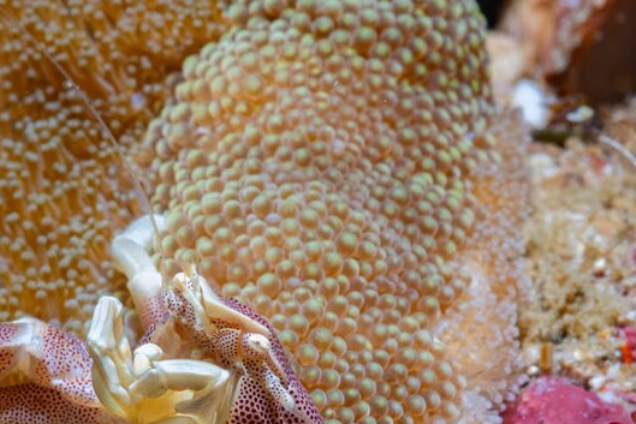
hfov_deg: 11.0
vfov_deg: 7.3
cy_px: 377
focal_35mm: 187
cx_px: 225
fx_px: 3304
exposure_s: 1/90
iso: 160
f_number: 22
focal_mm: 60
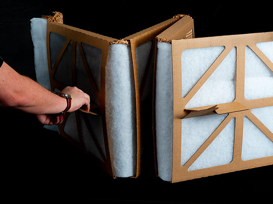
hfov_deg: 28.6
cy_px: 103
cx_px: 145
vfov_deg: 21.6
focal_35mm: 68
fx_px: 536
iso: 160
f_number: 8
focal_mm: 62
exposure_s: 1/125
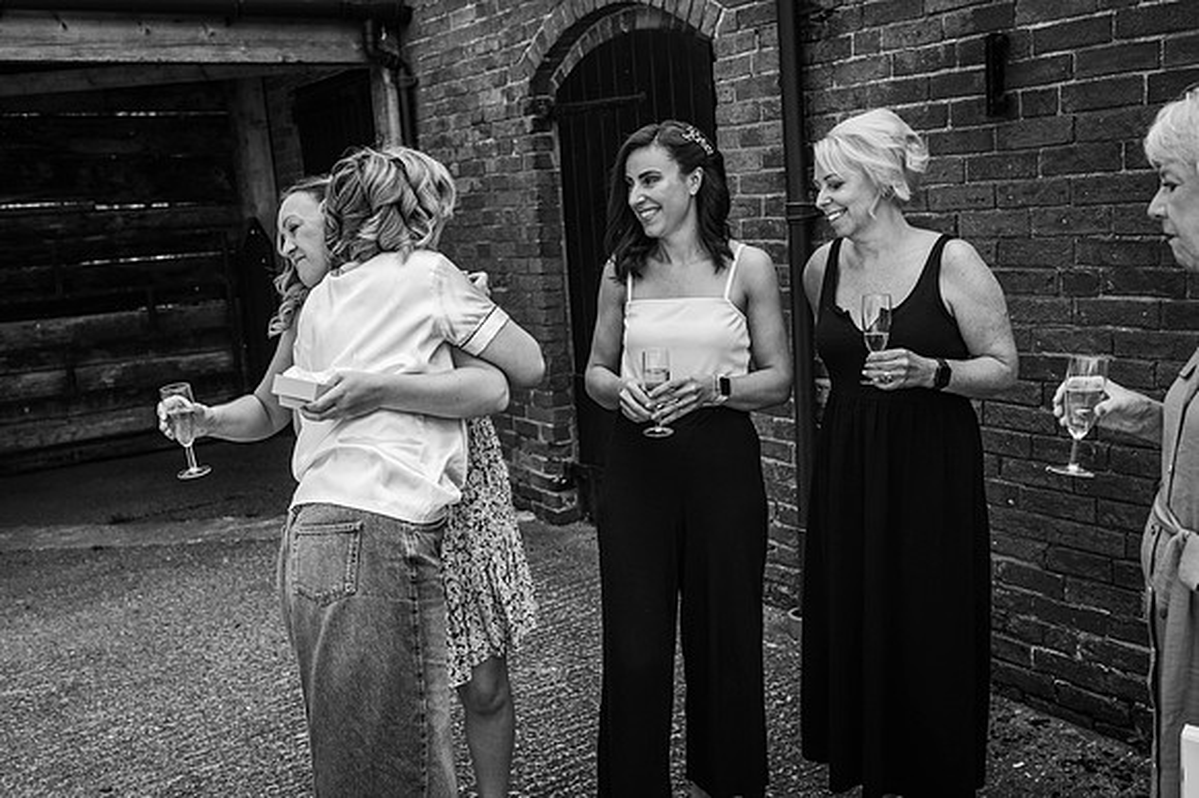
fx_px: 1165
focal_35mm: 35
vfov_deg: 37.8
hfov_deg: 54.5
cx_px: 600
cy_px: 399
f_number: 3.5
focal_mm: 35
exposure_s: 1/640
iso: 100
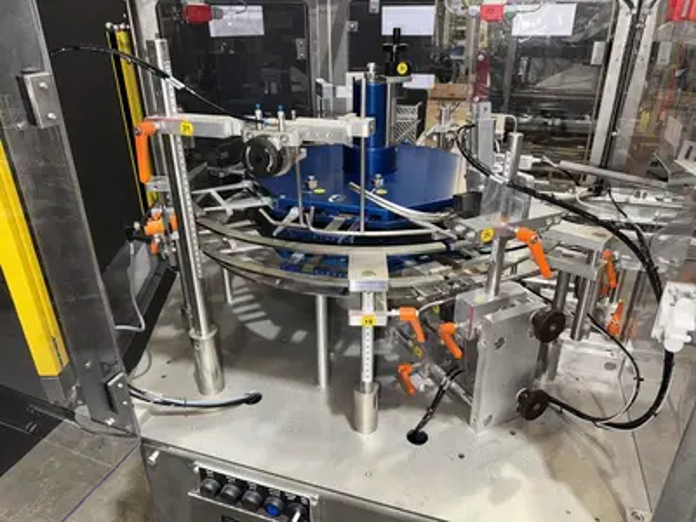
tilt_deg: -27.0
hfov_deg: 71.6
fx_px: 483
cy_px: 261
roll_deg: -1.1
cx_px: 348
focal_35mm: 24
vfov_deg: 56.8
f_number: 1.78
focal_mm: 6.76
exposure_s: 1/16
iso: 64
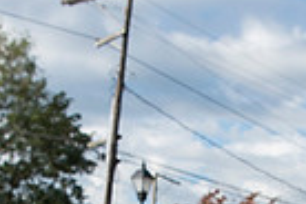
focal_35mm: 101
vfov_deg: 12.0
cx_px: 248
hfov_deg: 20.0
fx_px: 858
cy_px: 418
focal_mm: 24
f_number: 4.5
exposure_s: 1/1250
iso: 250
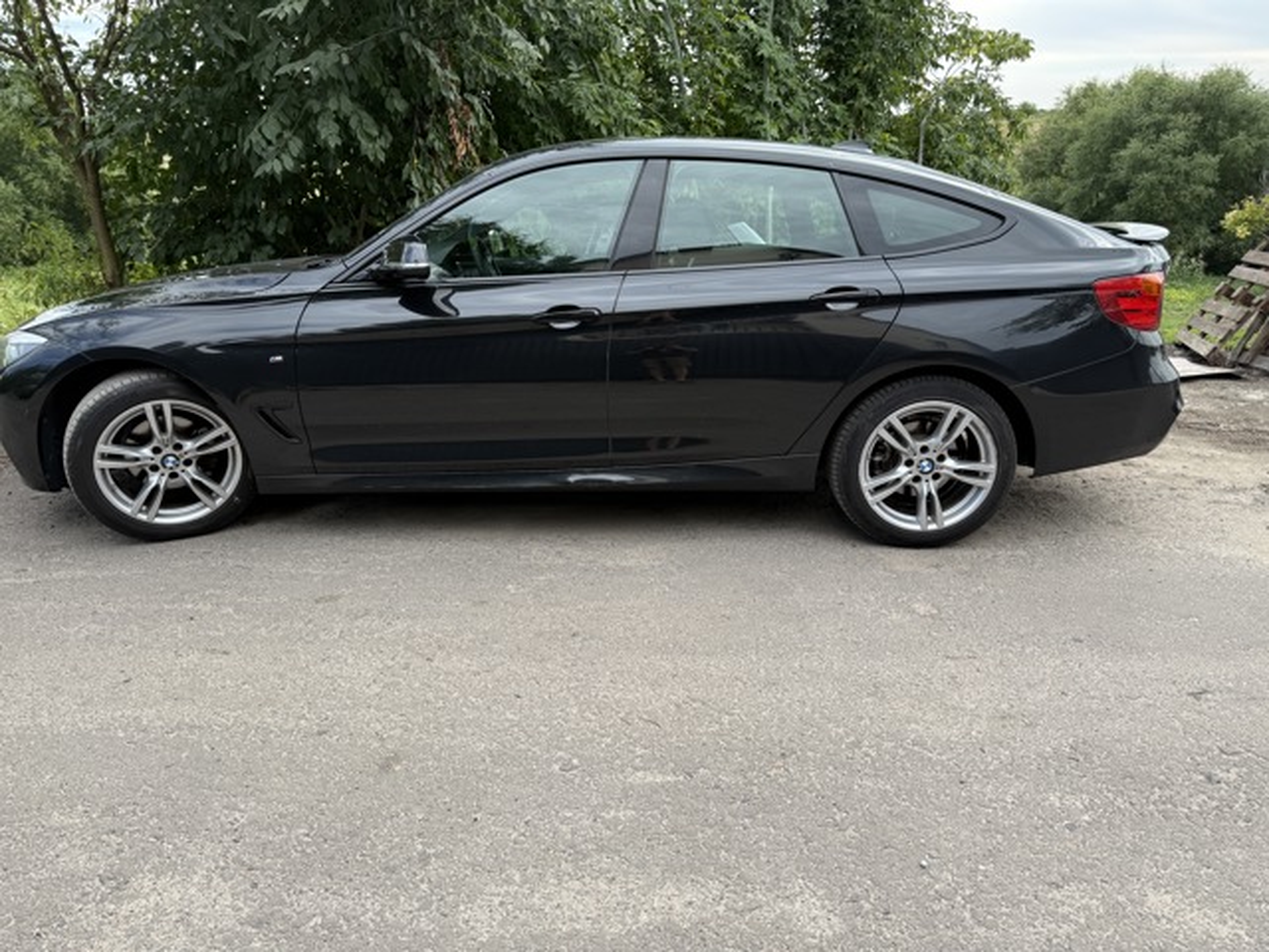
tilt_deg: -20.1
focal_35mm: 24
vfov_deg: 56.8
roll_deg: +0.1
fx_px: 880
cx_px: 634
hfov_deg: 71.6
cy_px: 476
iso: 80
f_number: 1.78
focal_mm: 6.76
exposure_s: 1/931
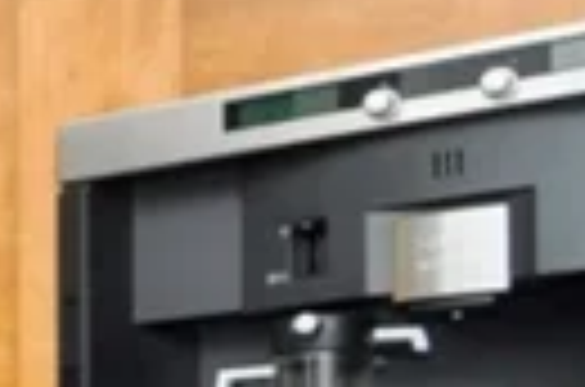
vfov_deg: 10.6
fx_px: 1897
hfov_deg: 11.4
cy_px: 792
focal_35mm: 117
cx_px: -1114
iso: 400
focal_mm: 12
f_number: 6.3
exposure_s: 1/60
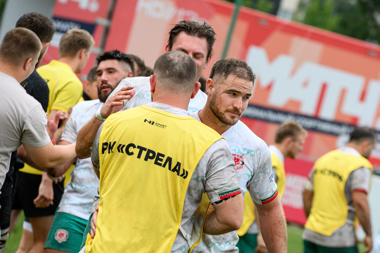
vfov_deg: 5.9
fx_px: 2437
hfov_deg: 8.9
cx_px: 219
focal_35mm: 231
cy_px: 146
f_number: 5.6
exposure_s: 1/2500
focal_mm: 200
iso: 1250
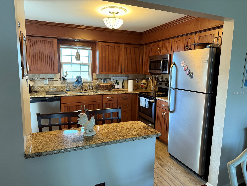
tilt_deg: -7.2
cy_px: 93
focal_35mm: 24
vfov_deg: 56.8
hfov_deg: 71.6
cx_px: 124
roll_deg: -1.1
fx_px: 171
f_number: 1.78
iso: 400
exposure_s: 1/60
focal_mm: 6.76
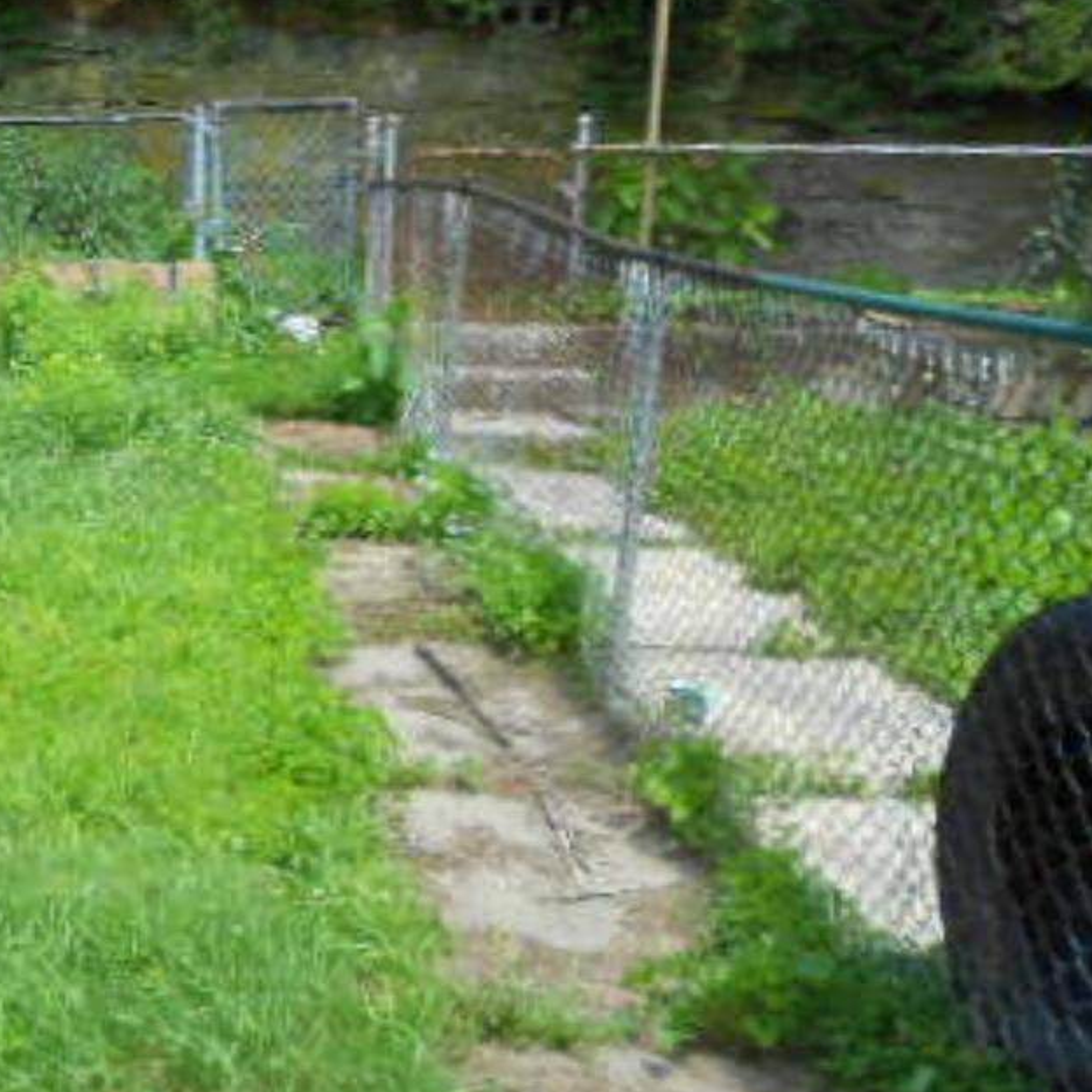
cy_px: 542
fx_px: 1892
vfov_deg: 32.2
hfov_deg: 29.8
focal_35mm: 53
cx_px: -21
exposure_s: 1/250
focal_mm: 4.6
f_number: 3.2
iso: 80
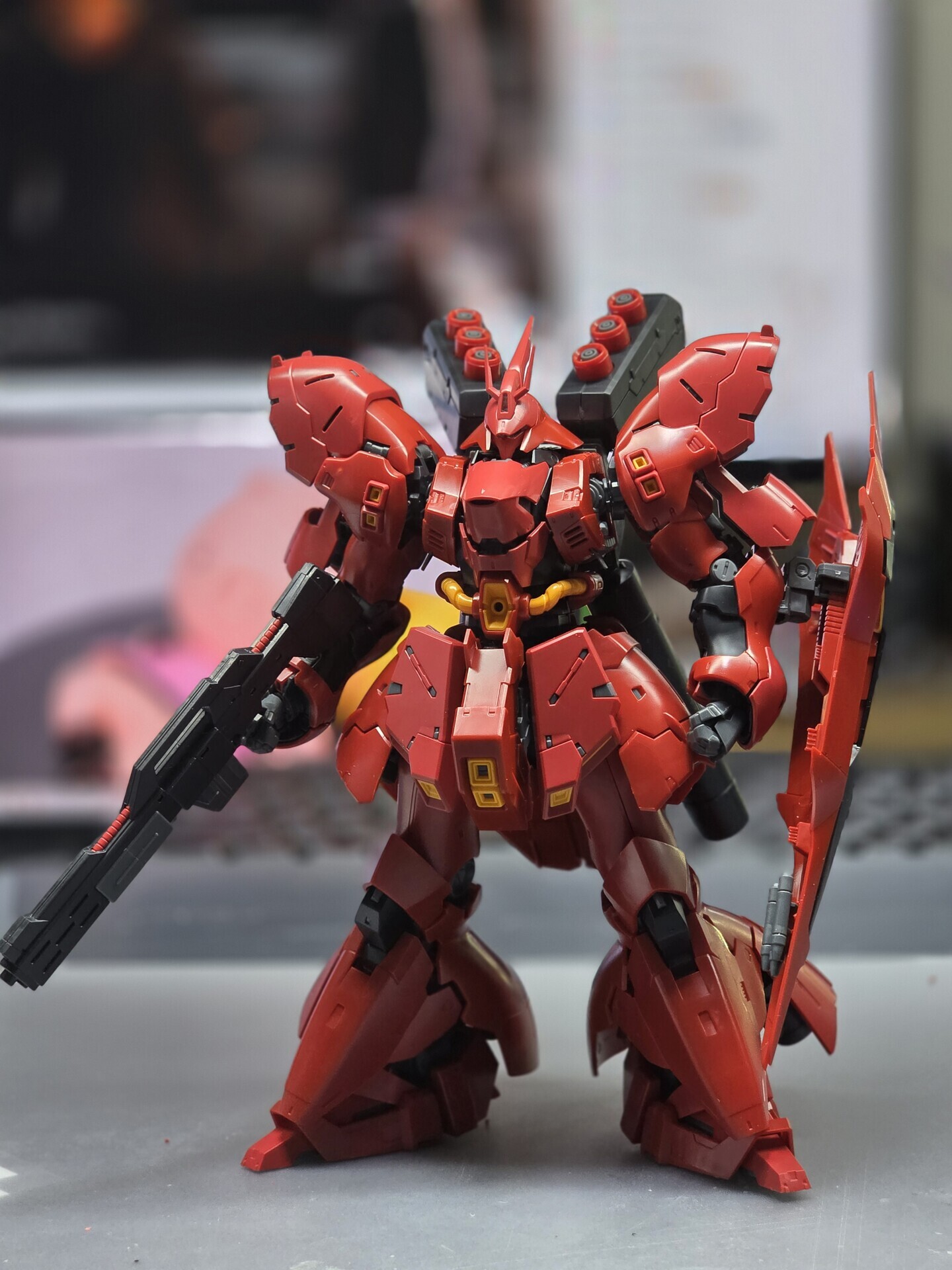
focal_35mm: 69
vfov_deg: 28.2
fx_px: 2530
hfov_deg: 21.3
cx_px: 476
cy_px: 635
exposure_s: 1/100
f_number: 2.4
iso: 250
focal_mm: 7.9
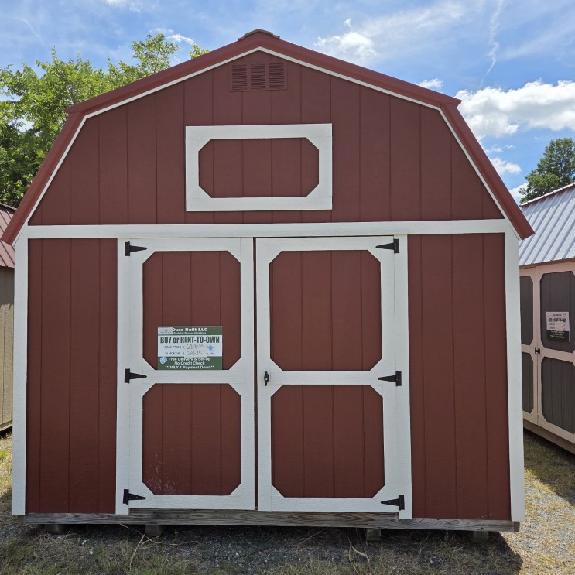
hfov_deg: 57.3
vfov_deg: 57.3
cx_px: 282
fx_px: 526
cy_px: 289
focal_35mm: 28
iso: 80
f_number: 1.8
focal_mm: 5.4
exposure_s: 1/4274
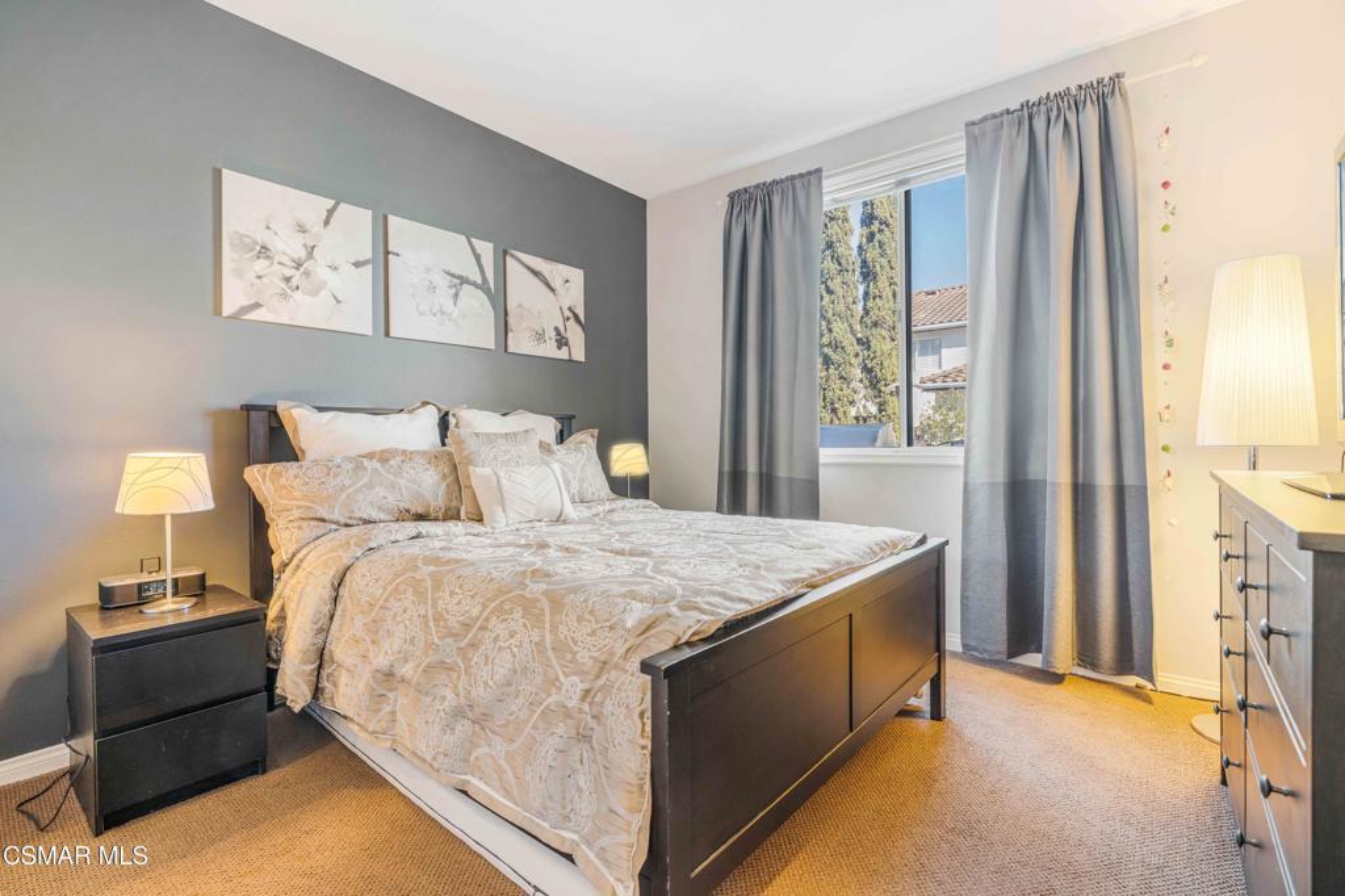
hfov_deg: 96.8
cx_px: 672
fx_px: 598
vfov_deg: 73.7
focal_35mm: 16
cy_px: 448
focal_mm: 16
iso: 500
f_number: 7.1
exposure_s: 1/8
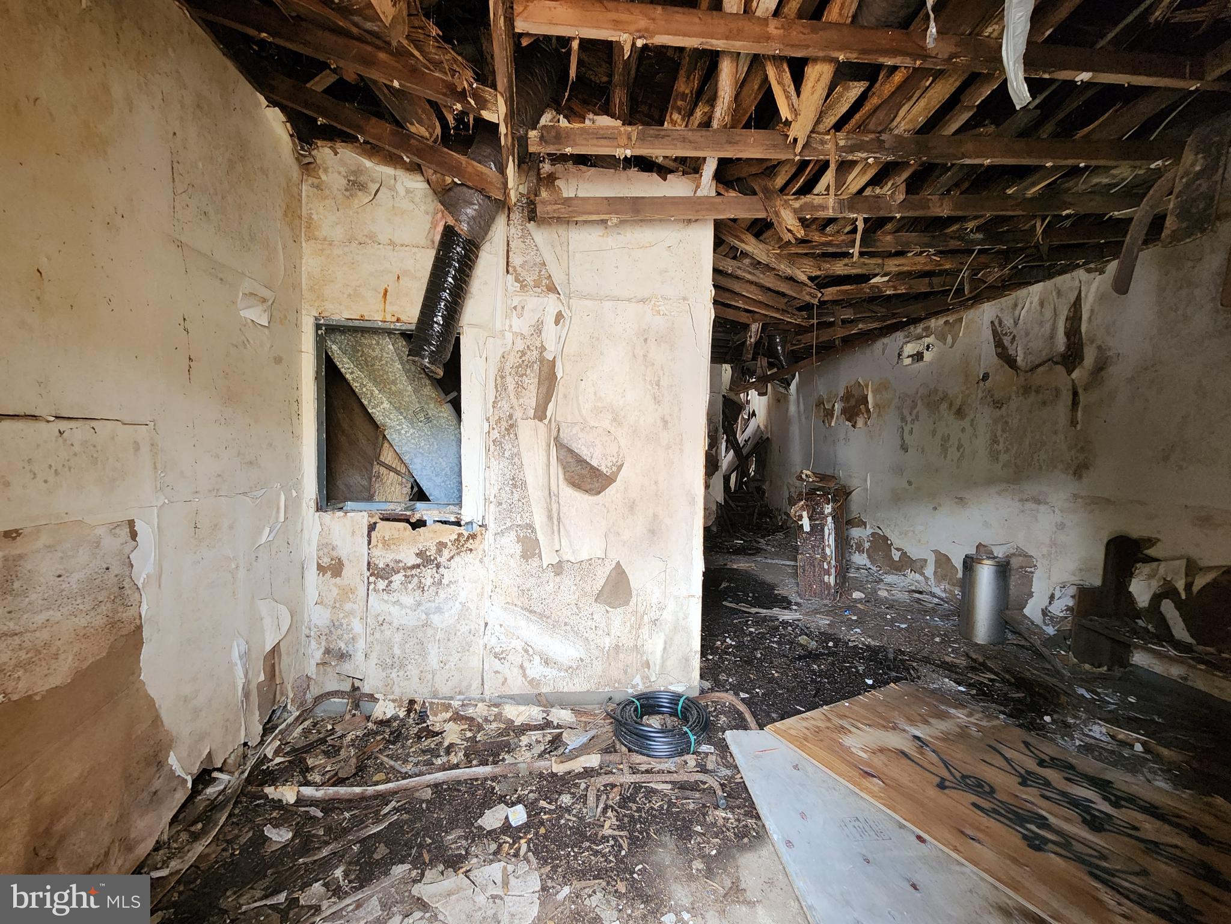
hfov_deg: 106.2
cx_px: 616
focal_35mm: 13
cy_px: 462
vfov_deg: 89.9
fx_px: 462
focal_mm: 2.2
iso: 400
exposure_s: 1/60
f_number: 2.2
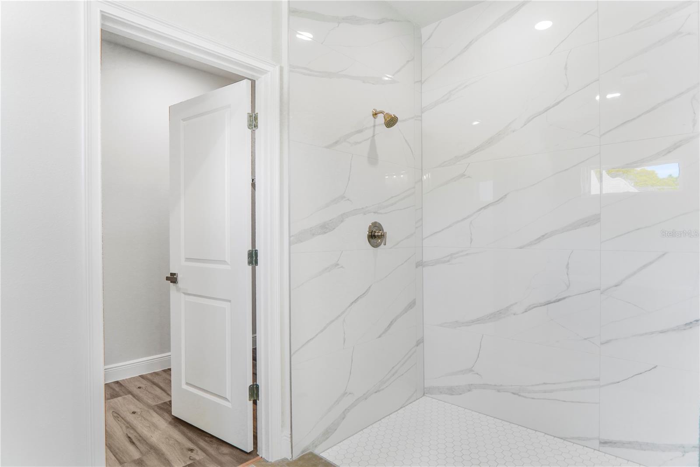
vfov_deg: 67.4
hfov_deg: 90.0
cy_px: 234
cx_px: 350
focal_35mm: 18
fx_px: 350
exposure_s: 1/60
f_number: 2.8
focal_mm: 12
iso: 100
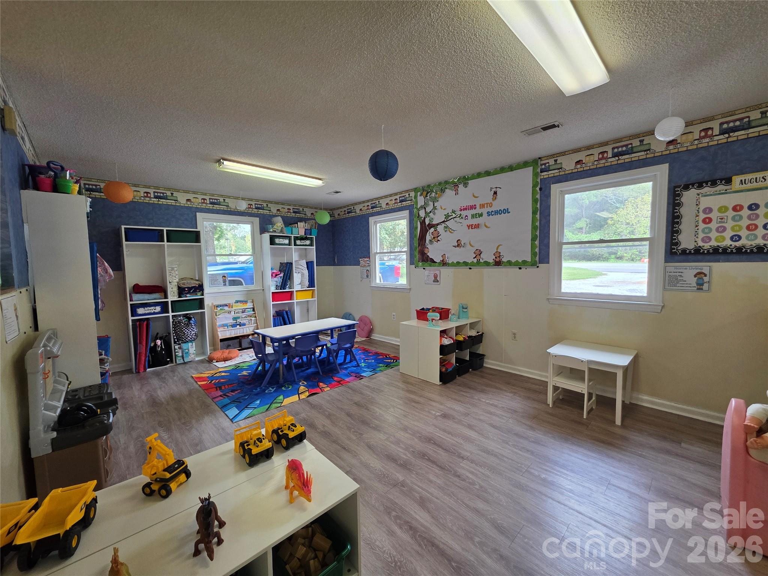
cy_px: 288
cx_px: 384
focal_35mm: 13
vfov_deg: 89.9
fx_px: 288
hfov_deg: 106.2
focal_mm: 2.2
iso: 160
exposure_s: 1/120
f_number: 1.9
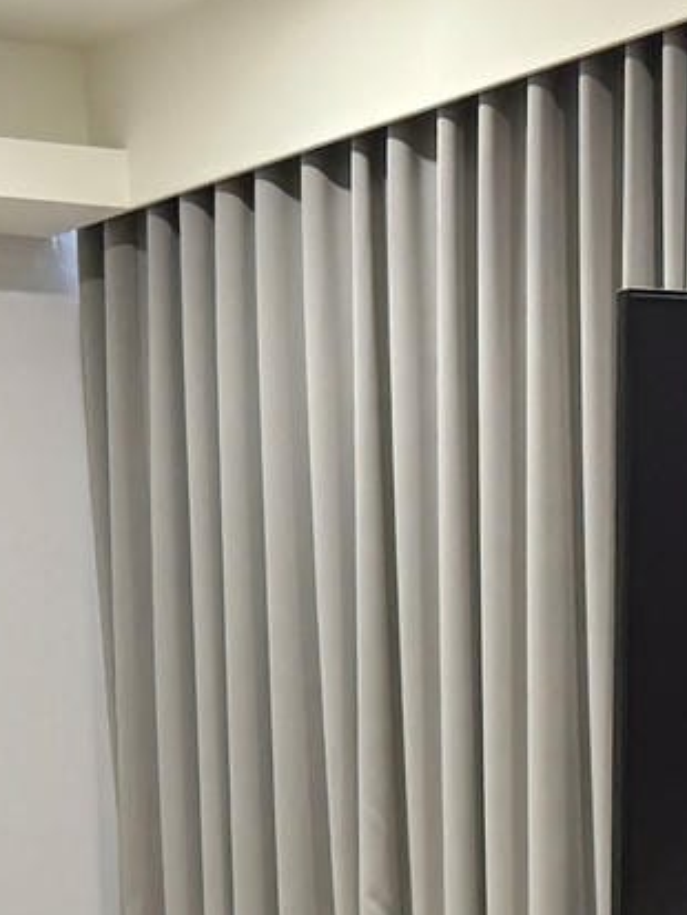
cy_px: 1225
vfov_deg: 19.3
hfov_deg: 15.7
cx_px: 98
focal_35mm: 93
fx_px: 2460
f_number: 1.78
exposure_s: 1/120
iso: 200
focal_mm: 6.76
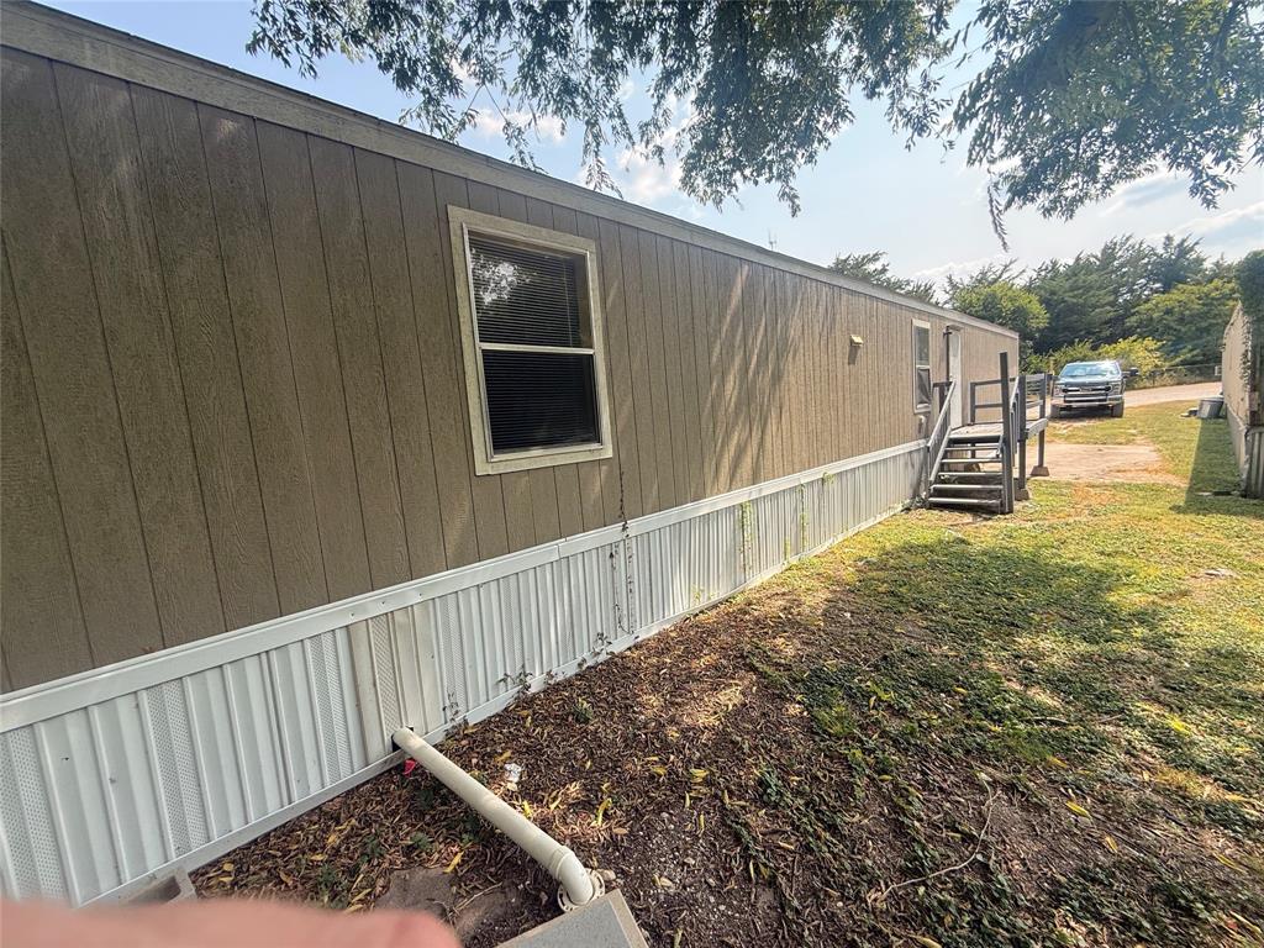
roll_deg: +4.4
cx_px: 632
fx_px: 511
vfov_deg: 85.7
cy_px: 474
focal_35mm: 14
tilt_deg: -5.5
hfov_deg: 102.1
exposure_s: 1/590
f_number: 2.2
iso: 50
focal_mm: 2.22
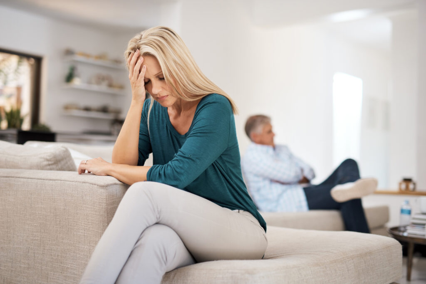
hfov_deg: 39.6
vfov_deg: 27.0
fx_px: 592
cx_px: 213
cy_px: 142
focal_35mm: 50
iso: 250
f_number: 1.8
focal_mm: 50
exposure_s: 1/200
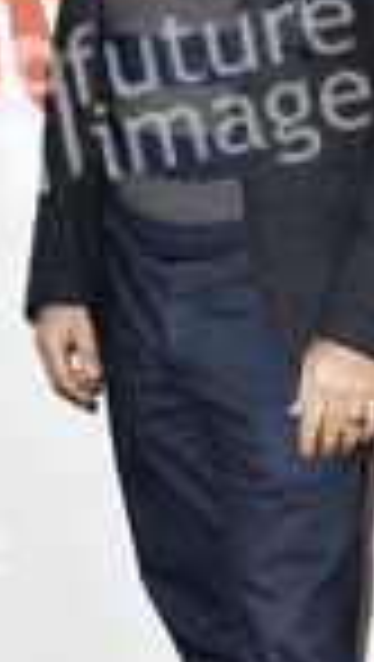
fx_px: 1705
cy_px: 329
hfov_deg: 12.5
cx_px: 270
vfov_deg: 22.0
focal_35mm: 97
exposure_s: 1/160
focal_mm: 34
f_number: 5.6
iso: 800
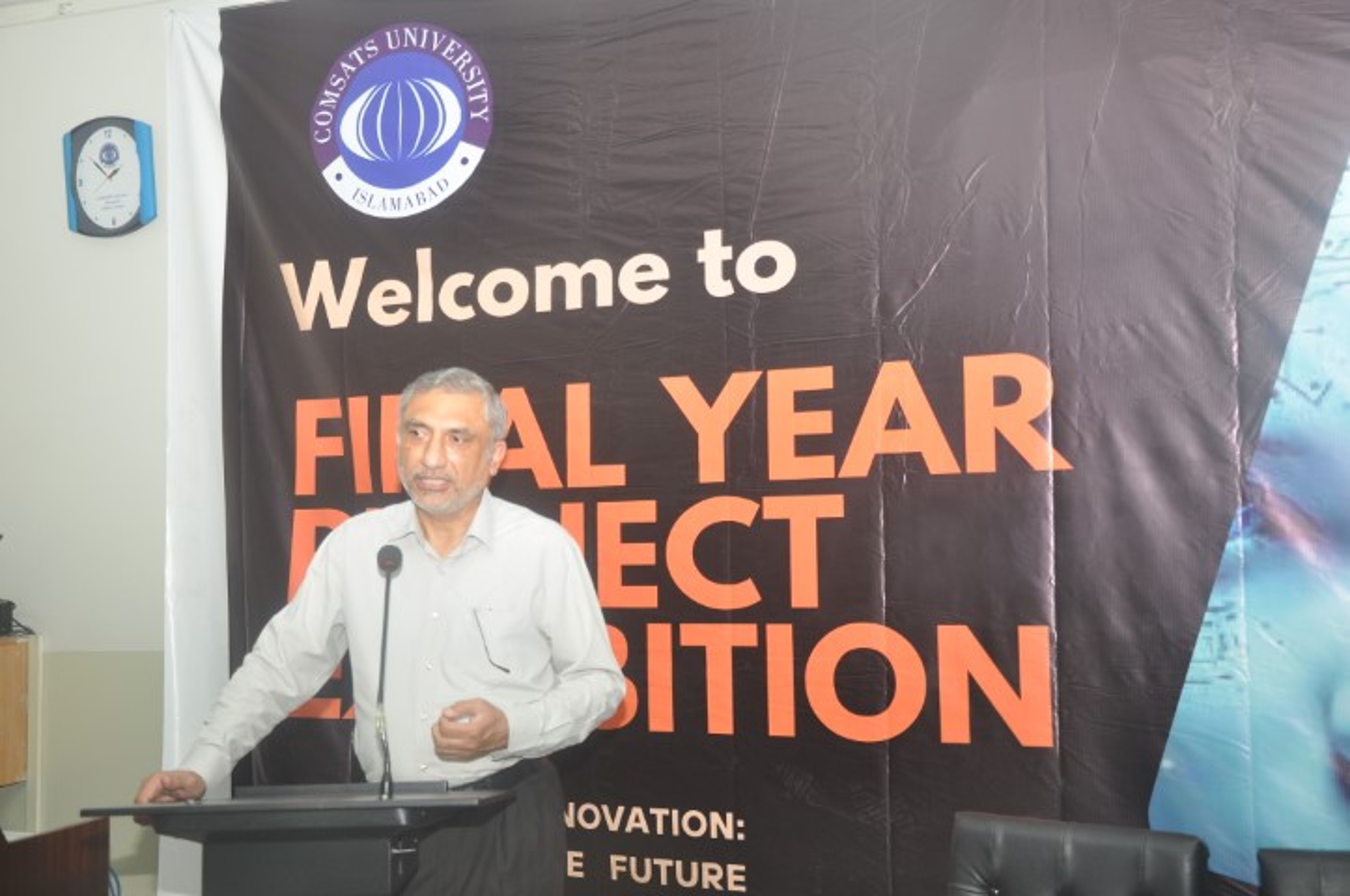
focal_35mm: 45
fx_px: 1685
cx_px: 675
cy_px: 448
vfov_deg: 29.8
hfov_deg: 43.7
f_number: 5
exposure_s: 1/60
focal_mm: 30
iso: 400
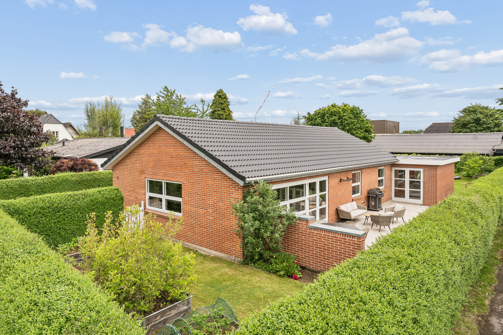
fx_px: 329
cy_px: 162
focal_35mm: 24
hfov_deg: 74.7
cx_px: 239
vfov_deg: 54.0
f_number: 8
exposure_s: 1/160
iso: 200
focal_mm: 21.5
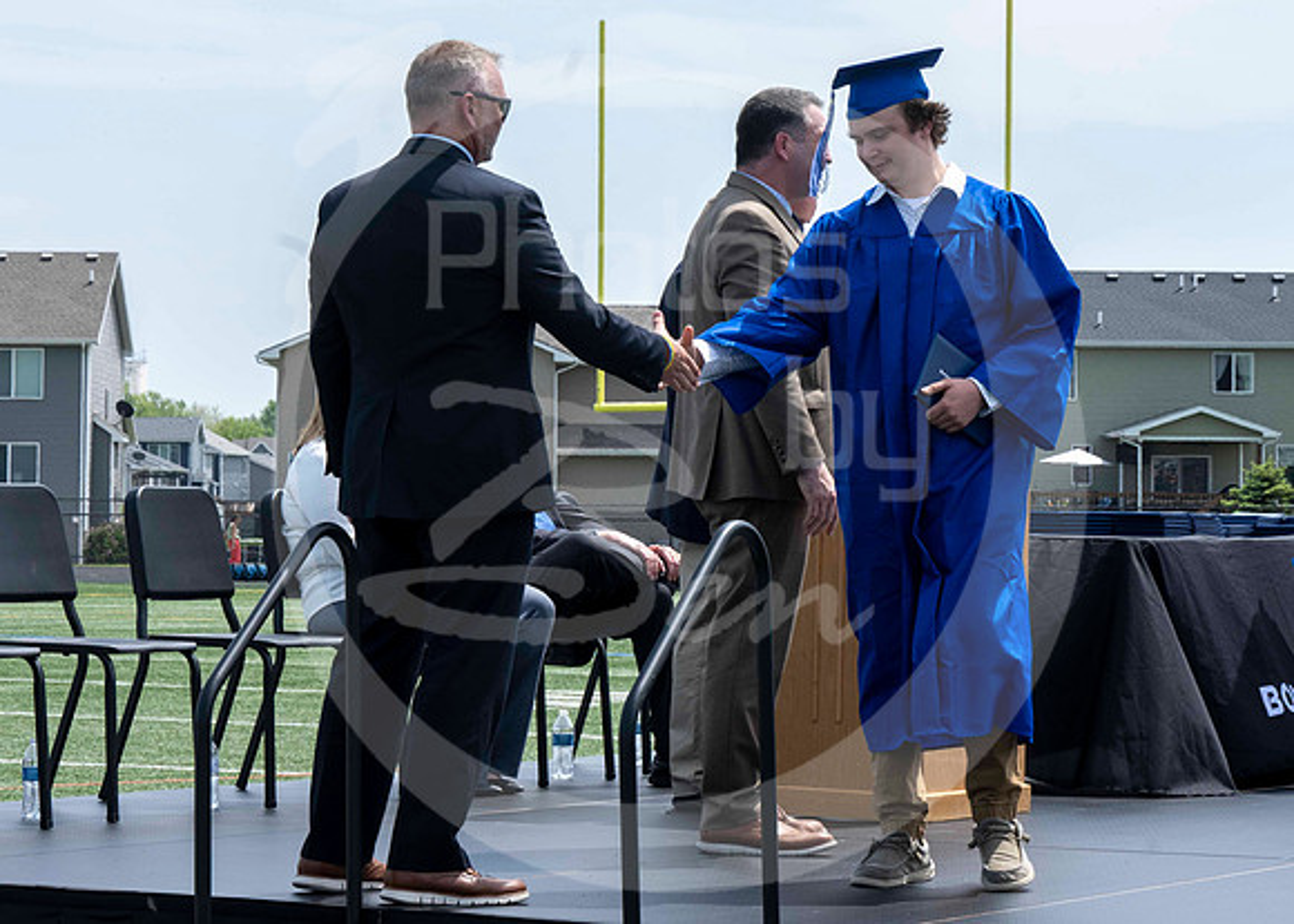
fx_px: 4683
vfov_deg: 11.2
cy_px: 221
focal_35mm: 127
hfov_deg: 15.7
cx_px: 633
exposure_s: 1/250
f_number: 13
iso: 200
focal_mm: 70
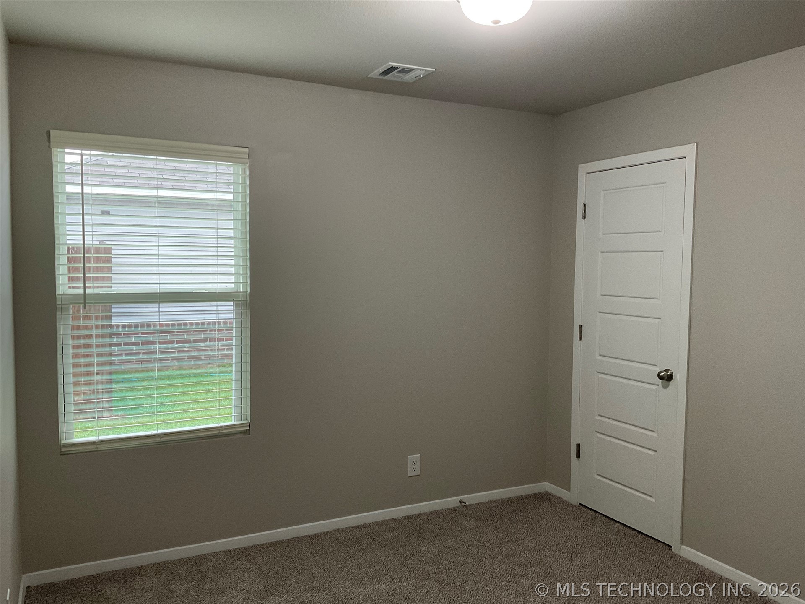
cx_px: 402
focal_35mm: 29
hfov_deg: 61.7
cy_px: 302
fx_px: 674
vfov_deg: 48.2
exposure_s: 1/60
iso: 100
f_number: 1.8
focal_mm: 3
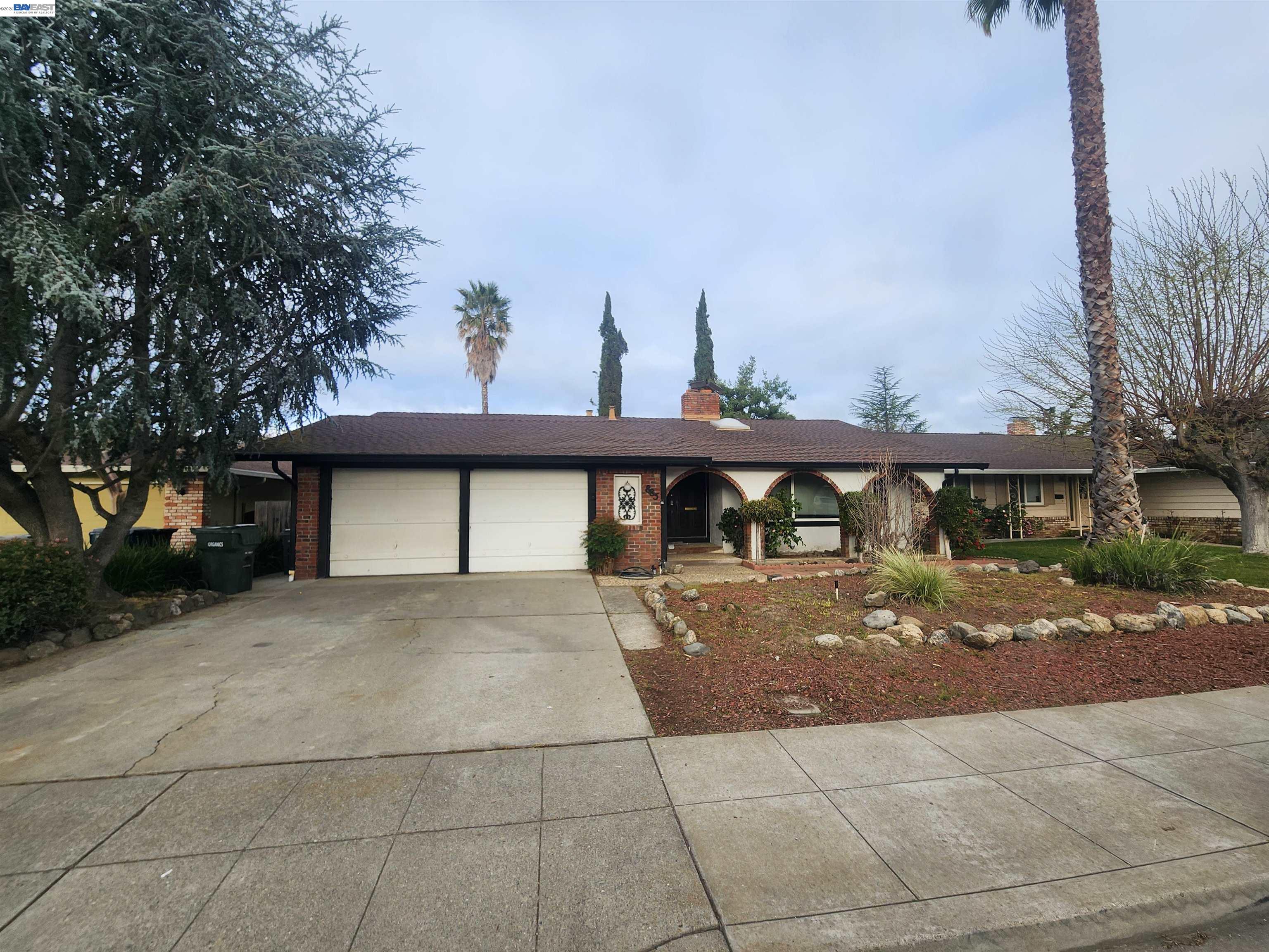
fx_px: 477
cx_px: 634
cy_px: 476
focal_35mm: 13
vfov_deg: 89.9
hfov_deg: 106.2
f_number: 2.2
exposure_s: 1/504
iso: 50
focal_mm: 2.2
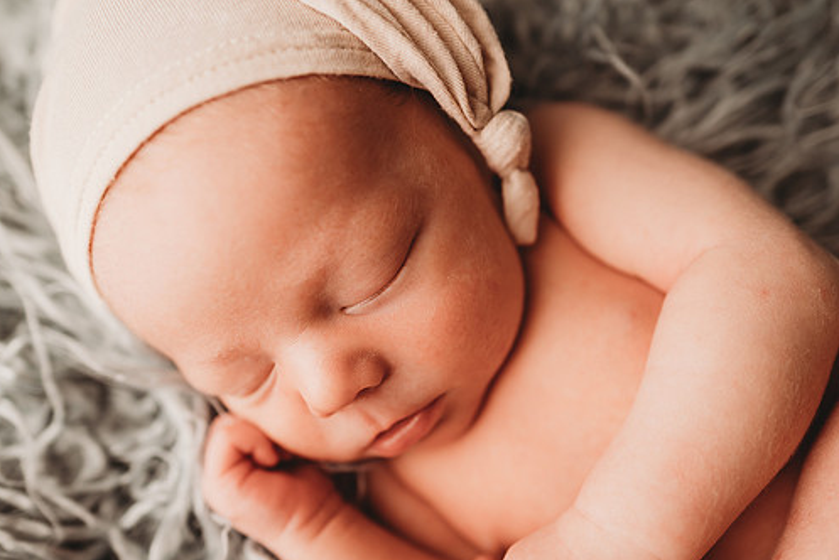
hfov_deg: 65.4
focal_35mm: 28
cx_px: 424
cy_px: 323
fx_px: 653
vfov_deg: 46.3
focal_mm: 24
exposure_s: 1/160
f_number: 2.5
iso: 100
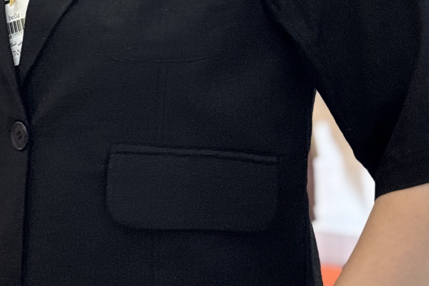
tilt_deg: +0.2
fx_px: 1573
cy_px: -119
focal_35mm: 132
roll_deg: +2.2
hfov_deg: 15.5
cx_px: 115
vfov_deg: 10.1
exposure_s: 1/50
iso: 80
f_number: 1.6
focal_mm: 5.96
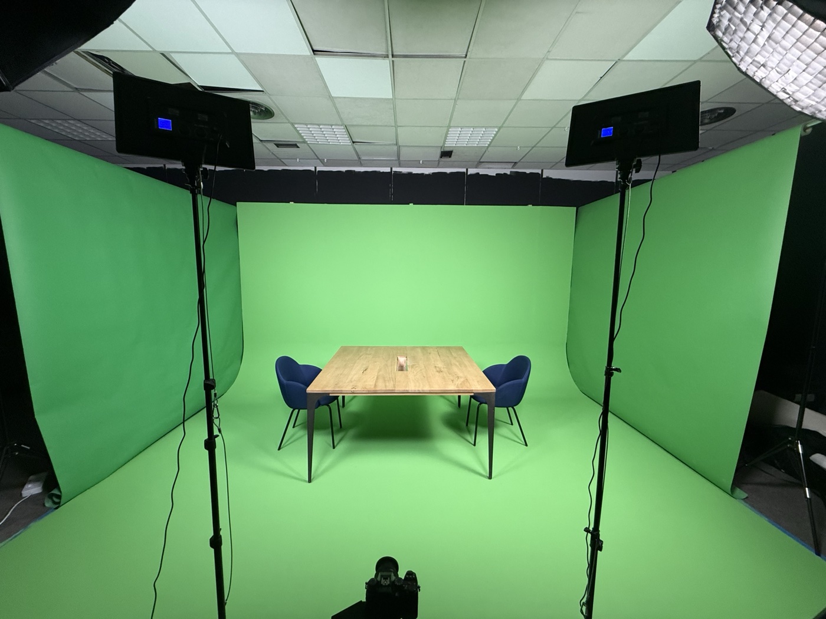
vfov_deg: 85.7
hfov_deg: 102.1
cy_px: 310
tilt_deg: -7.1
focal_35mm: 14
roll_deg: -0.2
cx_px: 413
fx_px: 334
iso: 320
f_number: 2.2
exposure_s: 1/82
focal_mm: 2.22
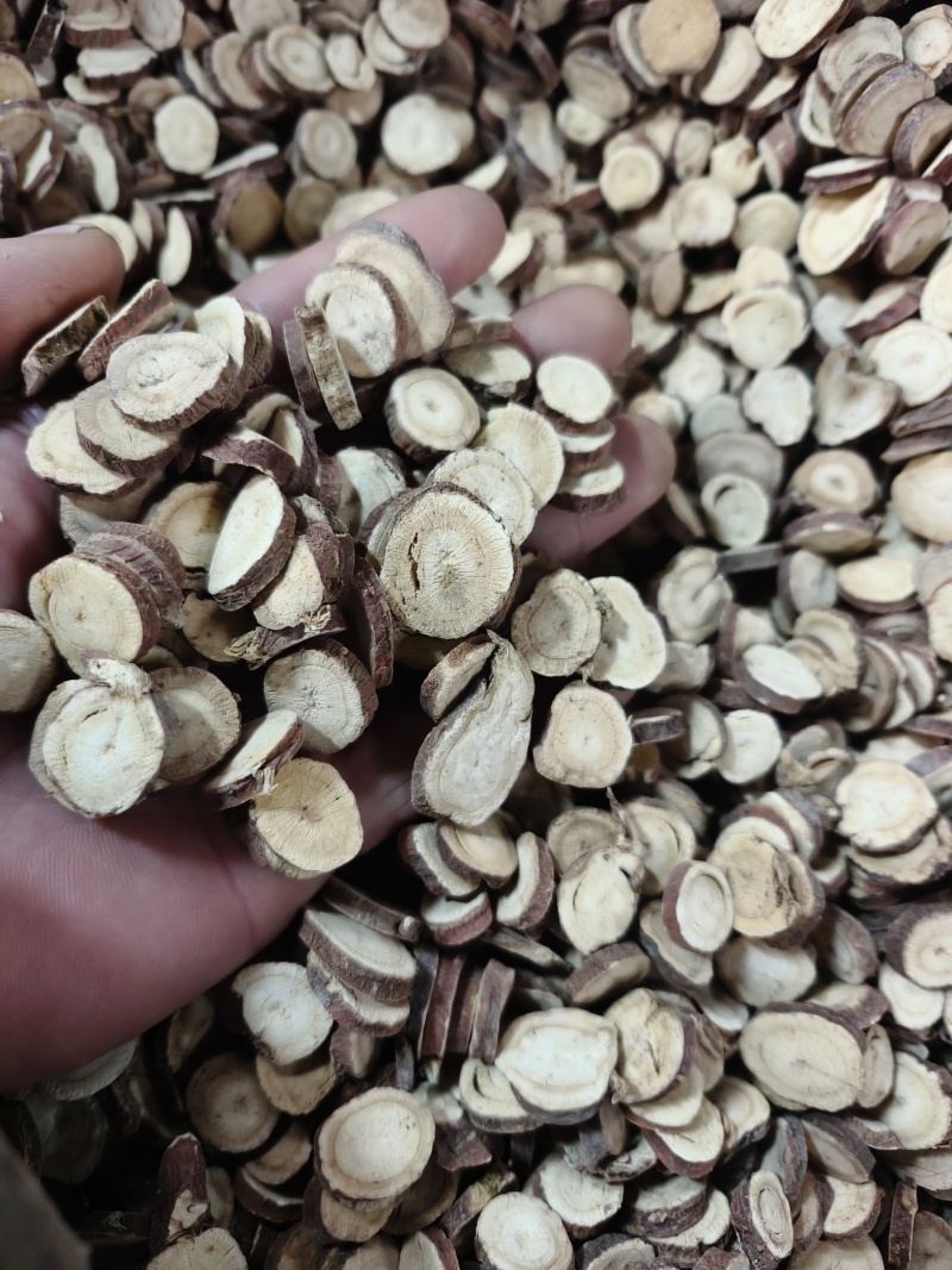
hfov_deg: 58.9
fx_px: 844
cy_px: 635
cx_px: 476
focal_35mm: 23
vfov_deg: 73.9
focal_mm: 6.06
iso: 800
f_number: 1.6
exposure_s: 1/100
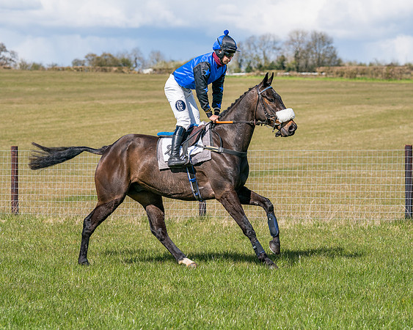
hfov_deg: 13.8
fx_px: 1712
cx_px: 199
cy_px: 153
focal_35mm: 140
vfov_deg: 11.0
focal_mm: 103
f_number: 4
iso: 200
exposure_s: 1/2000
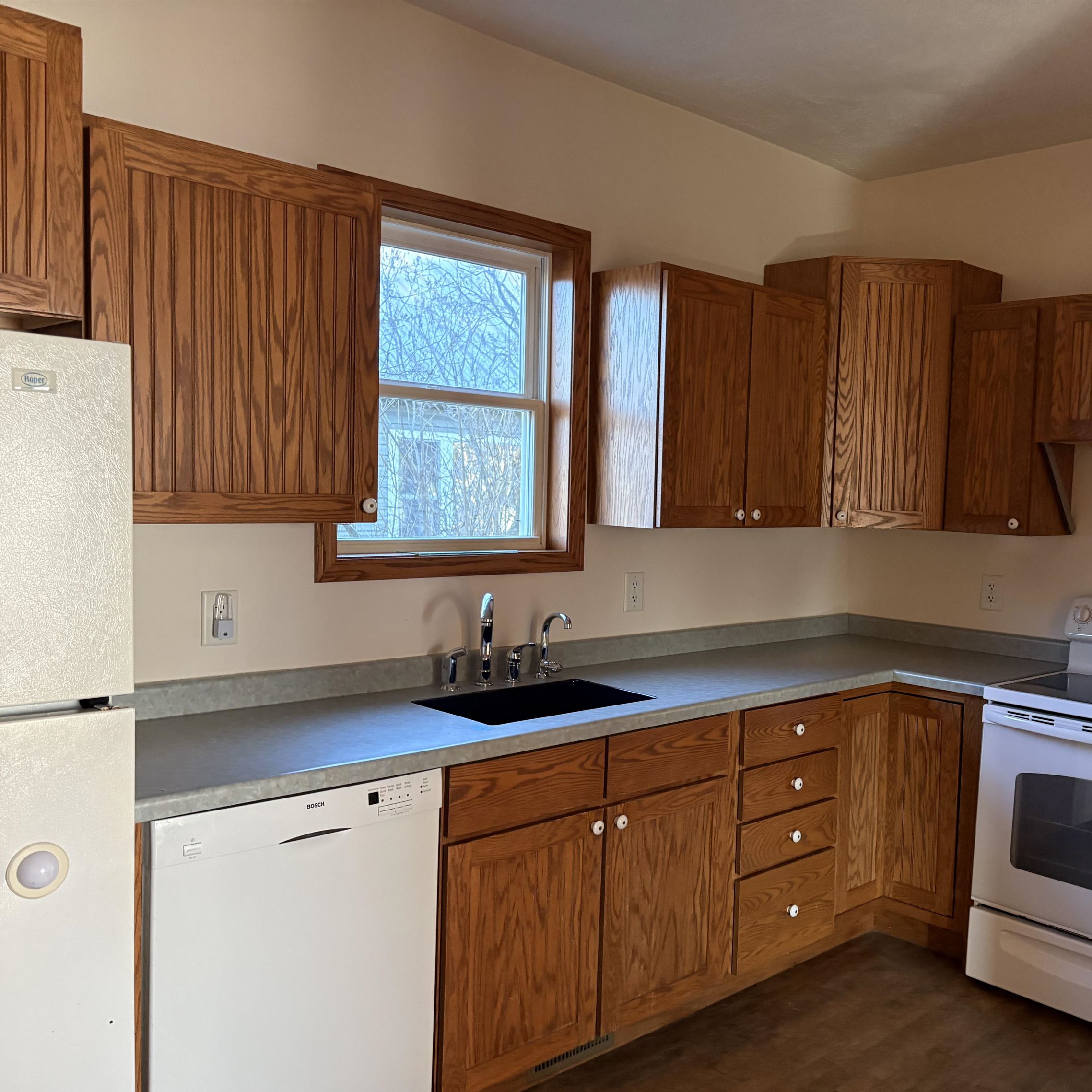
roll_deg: -1.5
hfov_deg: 51.8
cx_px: 699
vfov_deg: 52.5
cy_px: 551
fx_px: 1106
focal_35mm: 31
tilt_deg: -3.4
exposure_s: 1/60
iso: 320
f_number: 1.6
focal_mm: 5.96
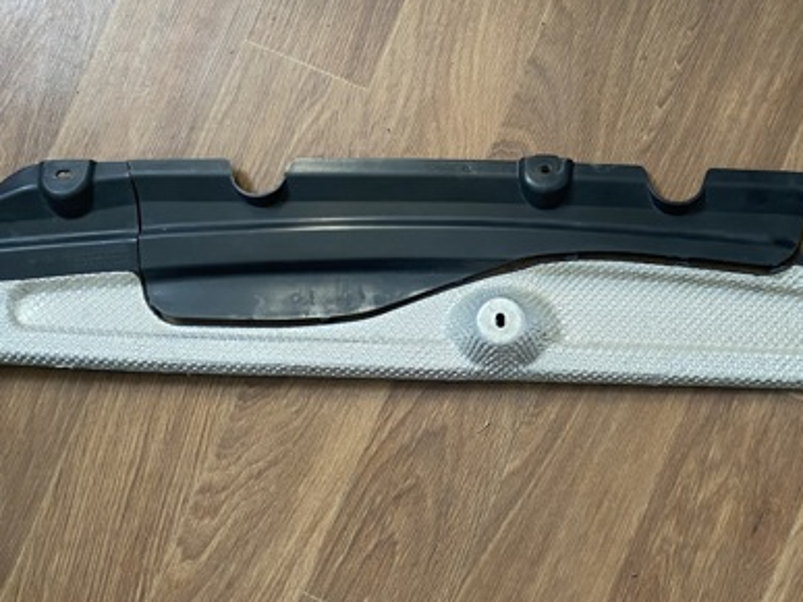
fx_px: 997
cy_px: 273
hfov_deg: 43.5
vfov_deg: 33.6
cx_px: 498
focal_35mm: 43
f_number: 1.8
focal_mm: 4.25
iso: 400
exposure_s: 1/60
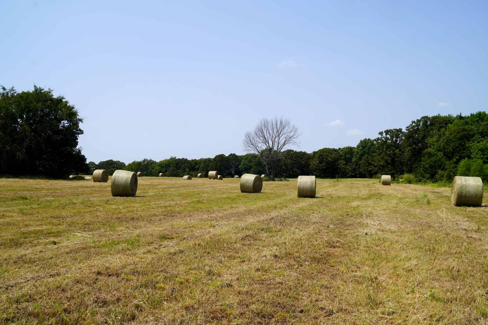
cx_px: 244
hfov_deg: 61.9
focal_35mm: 30
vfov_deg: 43.6
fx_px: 407
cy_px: 162
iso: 100
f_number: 10
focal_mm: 20
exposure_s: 1/250
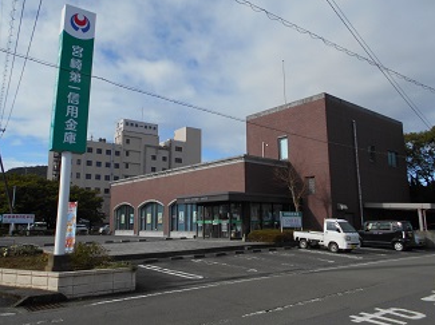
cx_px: 207
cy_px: 152
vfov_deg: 49.6
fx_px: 351
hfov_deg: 63.5
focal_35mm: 28
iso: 80
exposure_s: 1/1250
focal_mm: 4.6
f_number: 3.2
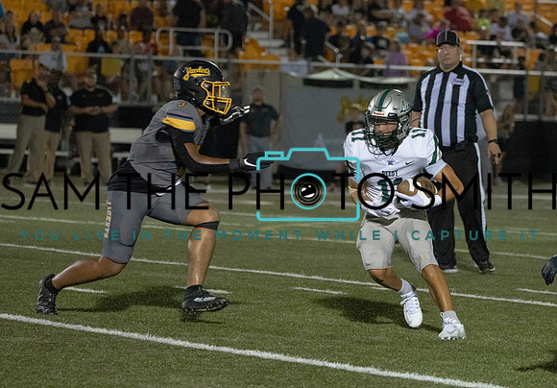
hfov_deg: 8.3
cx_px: 338
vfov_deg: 5.8
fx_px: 3859
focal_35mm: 246
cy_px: 169
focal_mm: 187
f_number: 5.6
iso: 20000
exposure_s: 1/1000
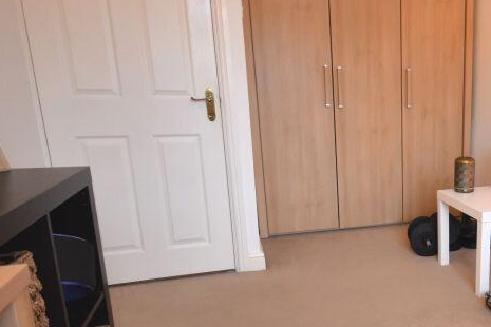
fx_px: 450
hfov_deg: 51.7
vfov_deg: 39.6
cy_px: 214
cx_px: 424
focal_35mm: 33
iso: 1100
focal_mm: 10
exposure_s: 1/60
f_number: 4
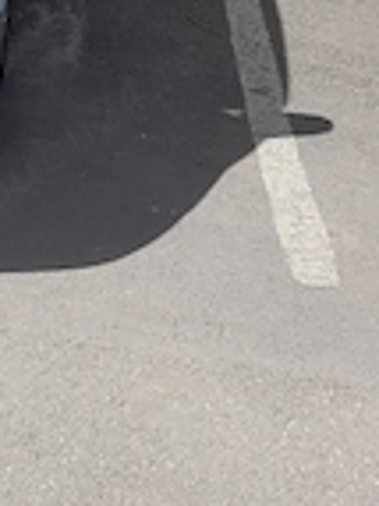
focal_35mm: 70
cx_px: -113
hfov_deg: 19.4
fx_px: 1023
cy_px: -106
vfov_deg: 25.0
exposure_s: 1/833
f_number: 2
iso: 20
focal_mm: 4.6
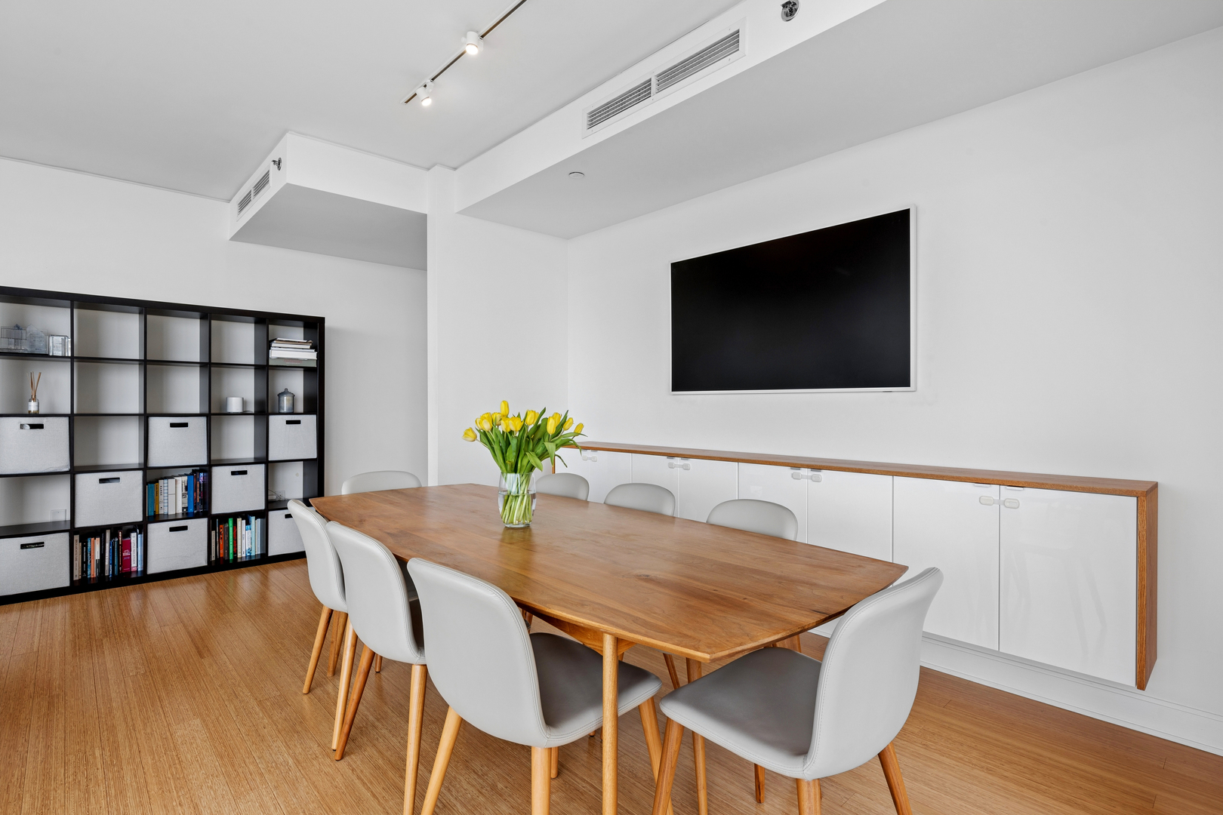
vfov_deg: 68.9
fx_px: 594
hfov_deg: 91.6
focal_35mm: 18
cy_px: 408
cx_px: 612
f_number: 11
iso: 200
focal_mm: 17.5
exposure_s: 1/60
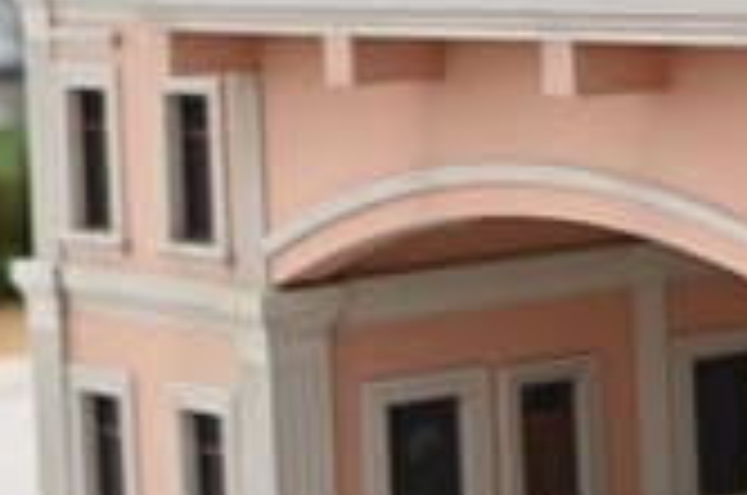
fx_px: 3997
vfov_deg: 7.0
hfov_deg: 10.3
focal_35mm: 193
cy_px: -218
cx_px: 1166
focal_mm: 40
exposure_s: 1/1600
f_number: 5
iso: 250
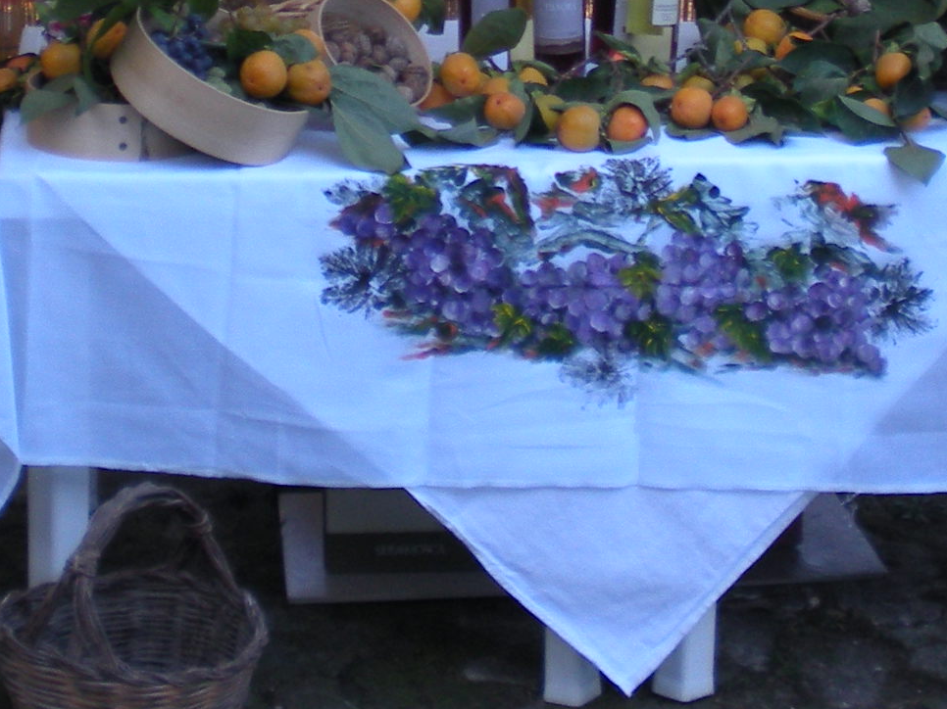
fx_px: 2790
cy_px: -179
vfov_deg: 14.0
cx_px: 624
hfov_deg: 19.2
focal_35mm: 102
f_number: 3.1
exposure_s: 1/63.3
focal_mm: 6.3
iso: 87
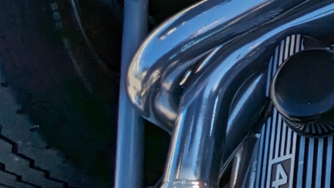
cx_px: 548
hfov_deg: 23.2
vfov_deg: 18.5
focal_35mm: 65
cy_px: 67
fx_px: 576
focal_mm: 2.35
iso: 43
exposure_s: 1/2326
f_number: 2.2
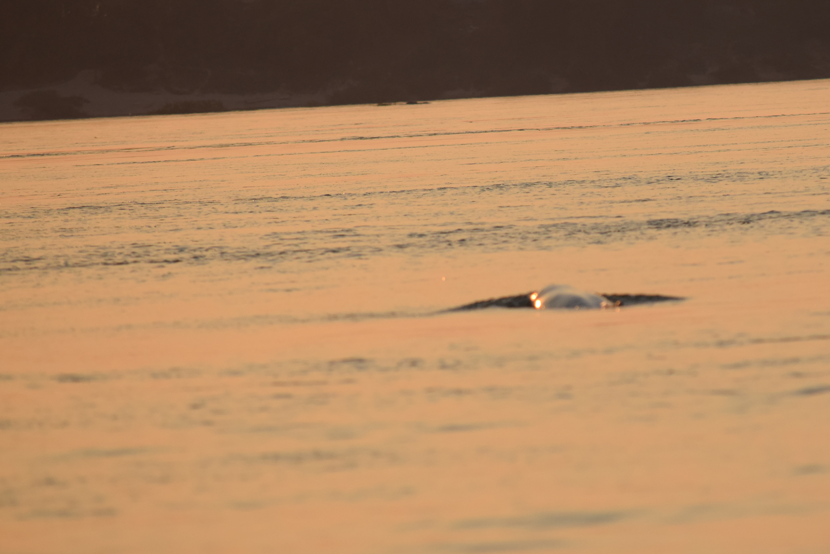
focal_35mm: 471
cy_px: 301
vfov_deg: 2.9
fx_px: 10858
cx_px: 593
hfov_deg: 4.4
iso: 400
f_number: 6.3
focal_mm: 200
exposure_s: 1/1600
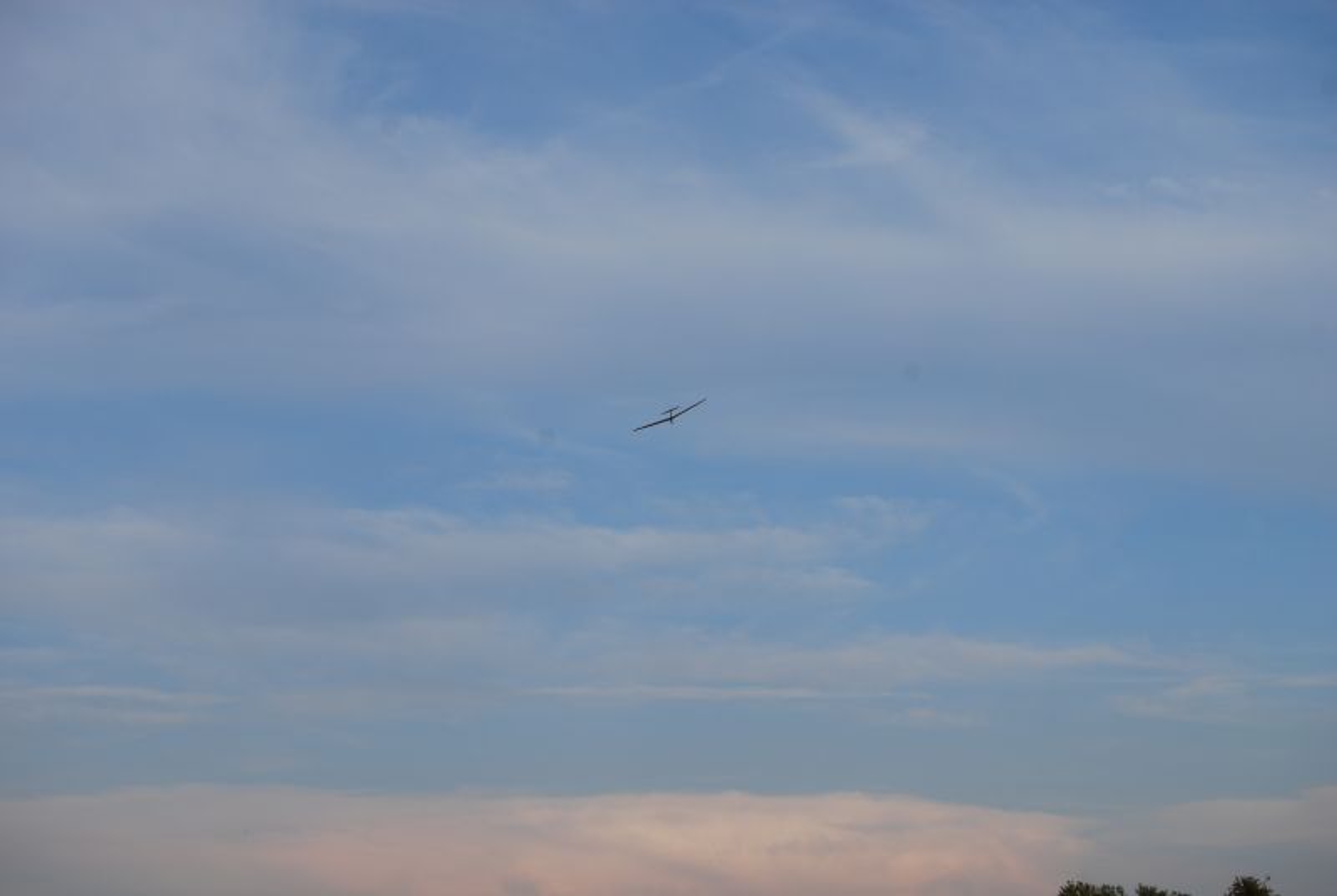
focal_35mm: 82
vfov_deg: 16.6
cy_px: 448
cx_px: 668
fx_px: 3068
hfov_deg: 24.6
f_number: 9
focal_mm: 55
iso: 100
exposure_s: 1/250
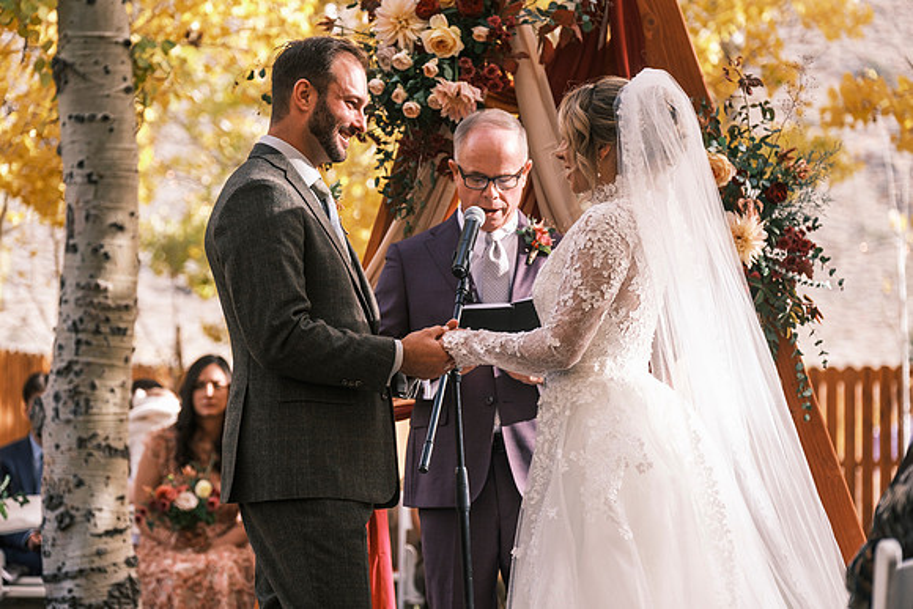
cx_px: 456
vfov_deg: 10.1
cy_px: 304
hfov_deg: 15.1
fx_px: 3450
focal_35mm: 136
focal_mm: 90.6
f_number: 3.2
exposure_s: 1/500
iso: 400
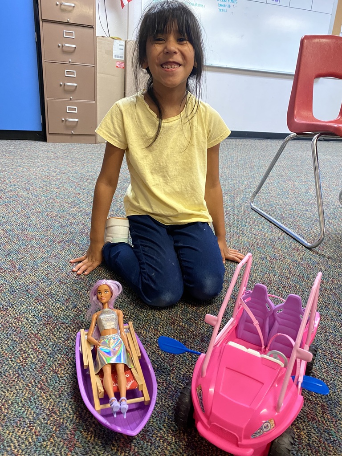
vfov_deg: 67.3
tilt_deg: -19.6
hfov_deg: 53.1
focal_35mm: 26
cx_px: 171
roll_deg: -3.6
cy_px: 228
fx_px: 343
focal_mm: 4.25
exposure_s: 1/60
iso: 320
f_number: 1.8
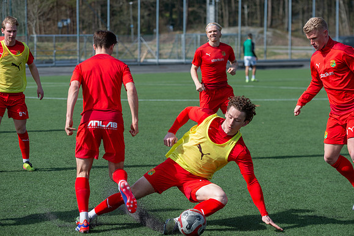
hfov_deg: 18.3
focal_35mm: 112
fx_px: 1101
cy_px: 118
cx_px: 177
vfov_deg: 12.2
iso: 100
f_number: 4.5
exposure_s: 1/1000
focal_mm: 112
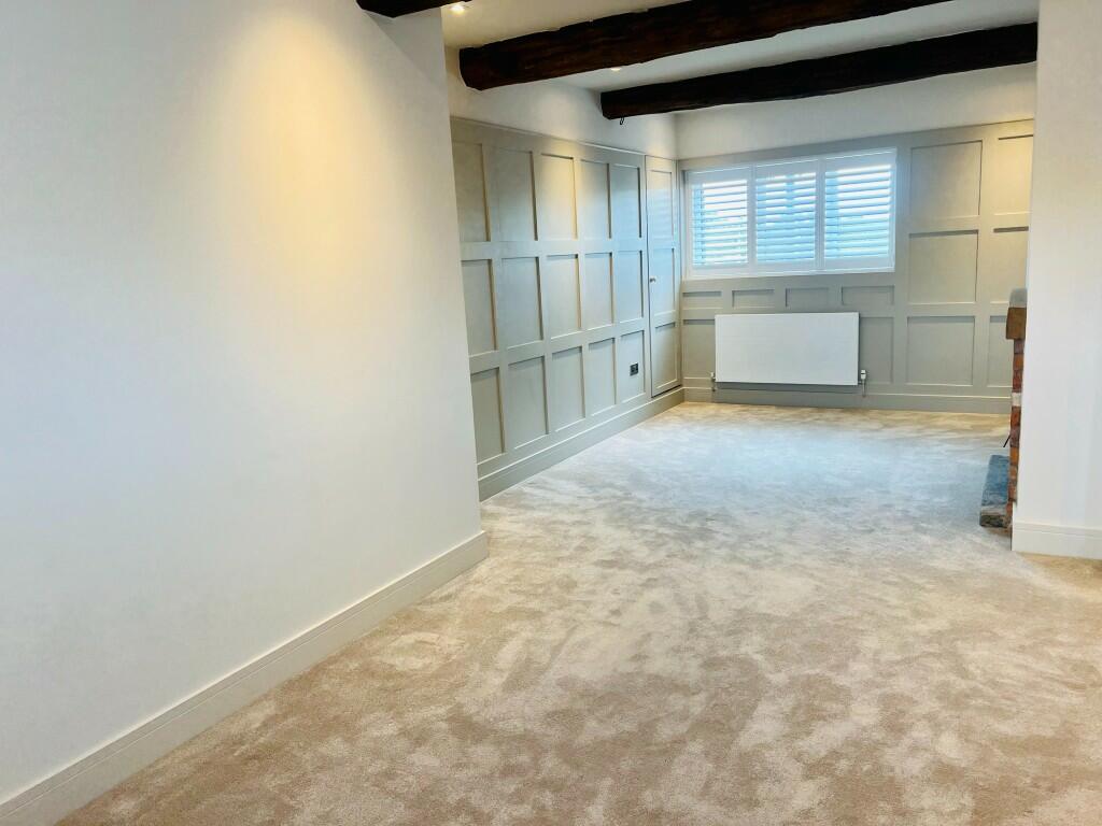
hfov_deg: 67.3
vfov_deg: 53.1
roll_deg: +3.1
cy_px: 413
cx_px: 551
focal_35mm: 26
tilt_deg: -11.0
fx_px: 828
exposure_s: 1/100
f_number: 1.5
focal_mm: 5.7
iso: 64
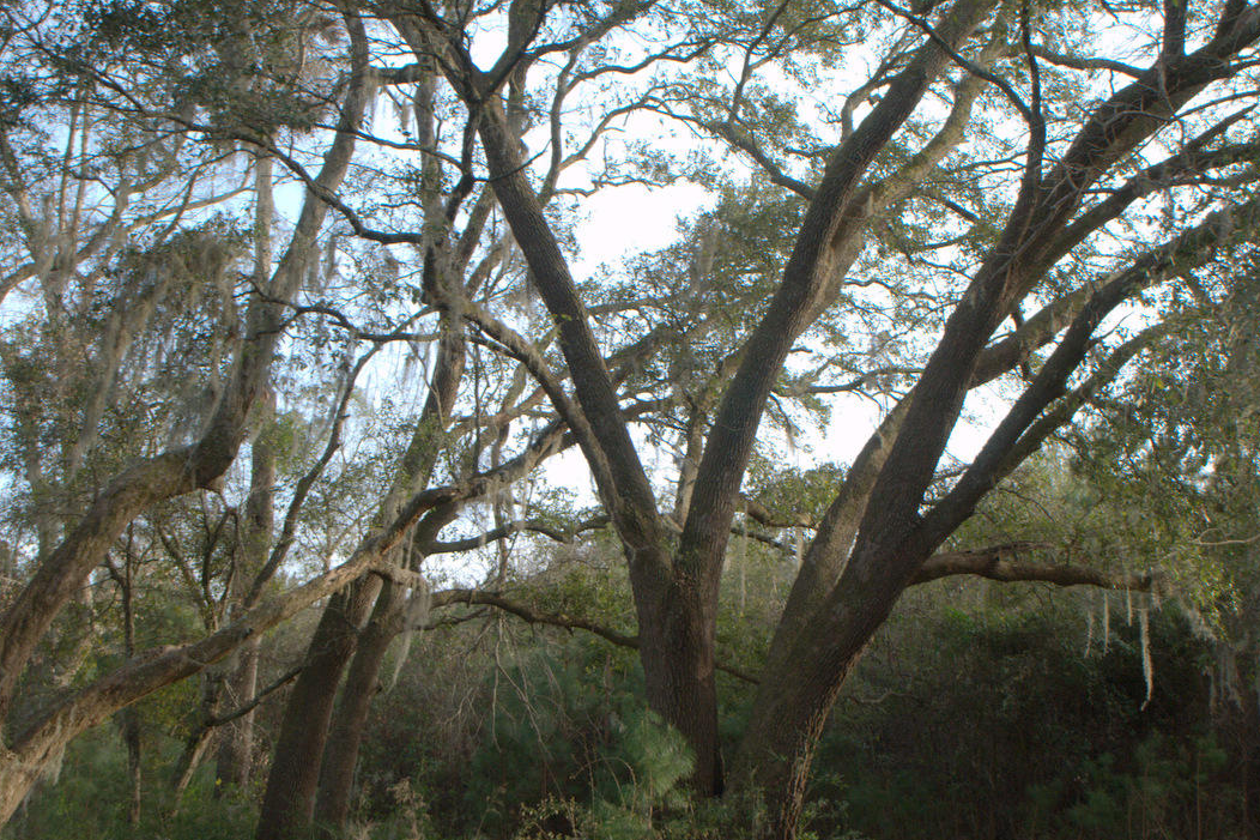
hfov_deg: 31.3
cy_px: 398
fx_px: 2239
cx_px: 796
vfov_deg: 21.2
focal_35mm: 64
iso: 110
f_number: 5.6
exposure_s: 1/125
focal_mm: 28
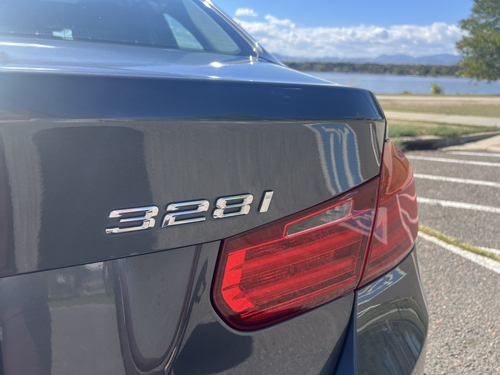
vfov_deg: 53.1
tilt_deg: -17.0
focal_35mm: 26
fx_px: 376
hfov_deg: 67.3
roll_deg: -1.5
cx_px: 250
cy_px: 188
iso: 50
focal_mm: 5.7
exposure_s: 1/1511
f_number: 1.5
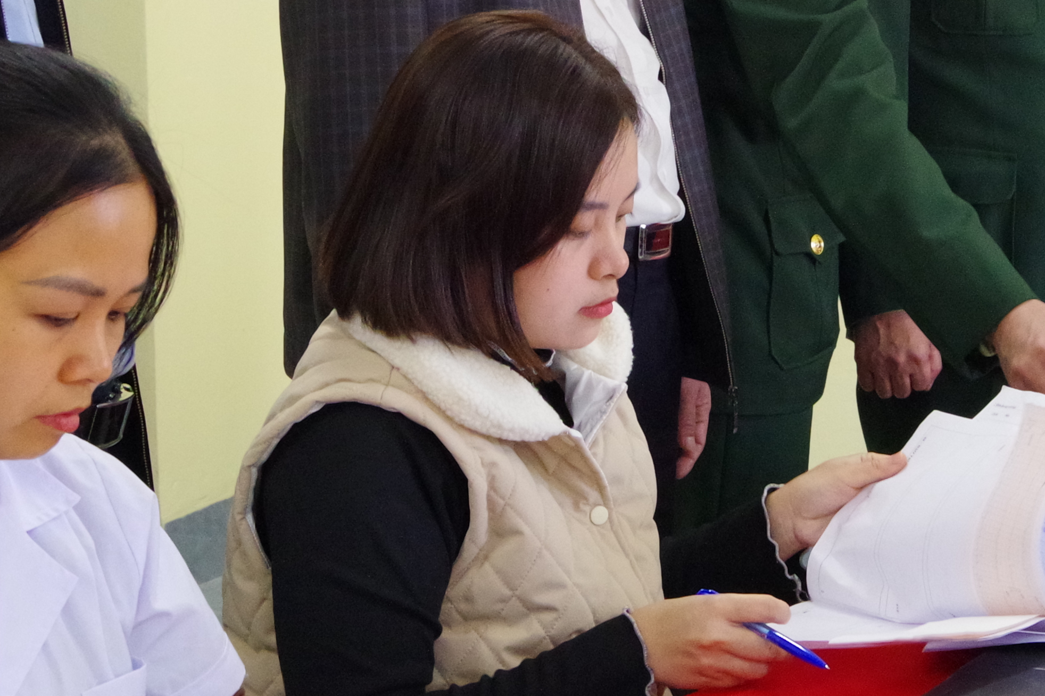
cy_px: 193
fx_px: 3193
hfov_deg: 18.0
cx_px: 1112
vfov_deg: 12.4
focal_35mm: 110
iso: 3200
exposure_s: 1/80
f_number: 8
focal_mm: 24
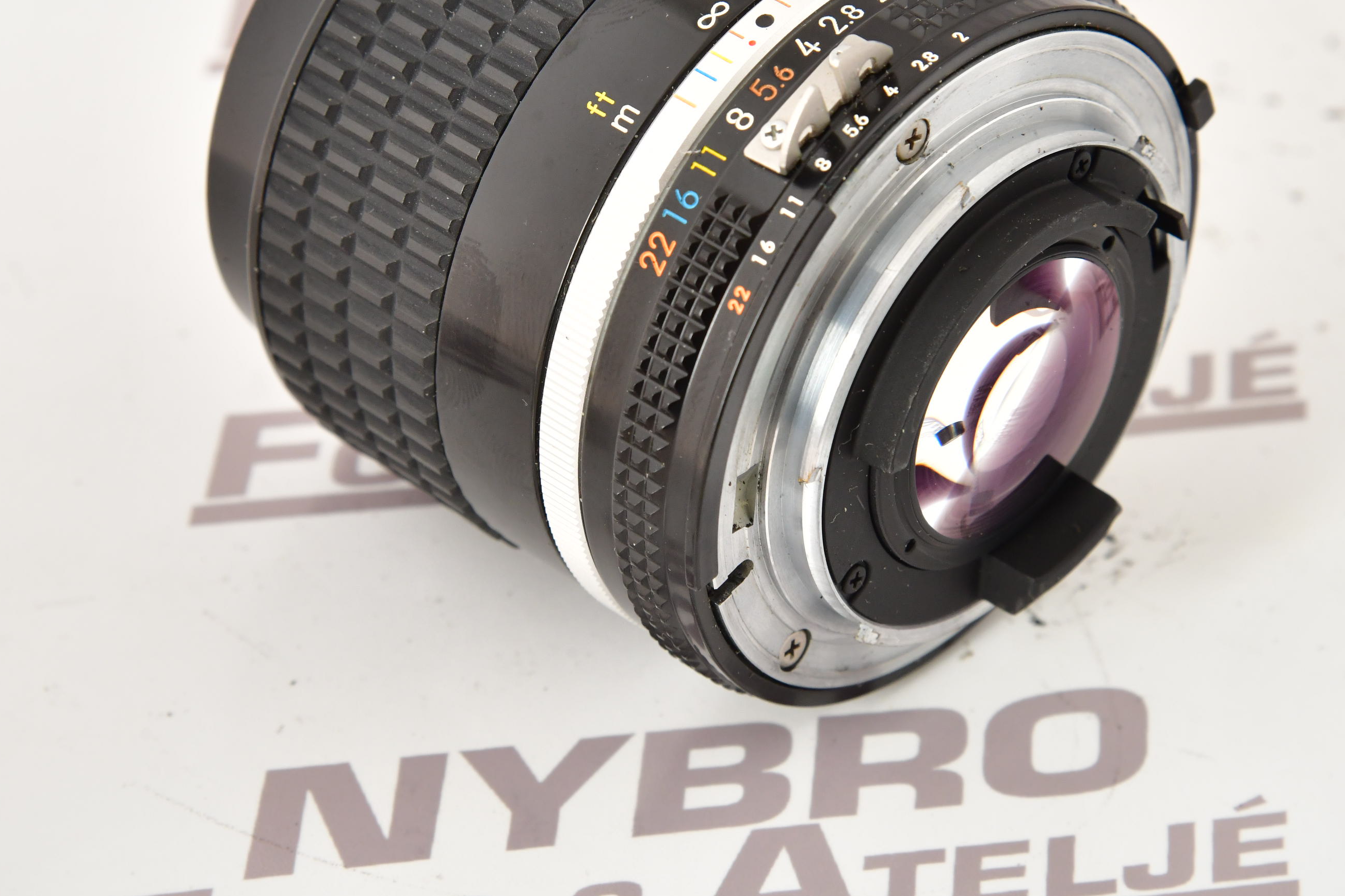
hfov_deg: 10.8
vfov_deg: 7.2
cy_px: 268
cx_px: 678
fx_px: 7098
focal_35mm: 190
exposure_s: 1/200
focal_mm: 120
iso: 1000
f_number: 11
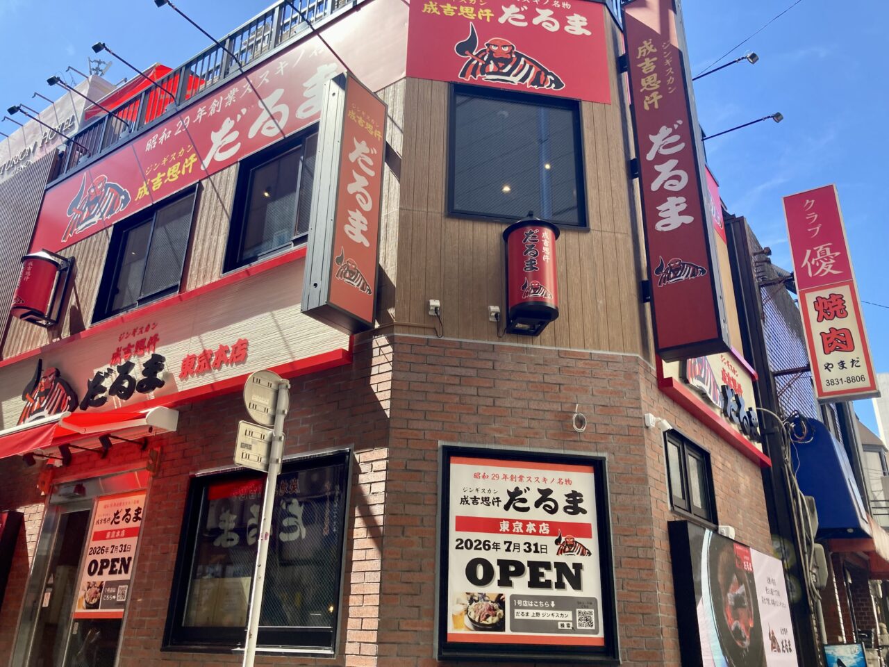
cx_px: 444
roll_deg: -2.5
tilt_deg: +23.4
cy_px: 334
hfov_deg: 63.4
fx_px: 719
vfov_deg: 49.7
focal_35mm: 28
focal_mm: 3.99
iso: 20
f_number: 1.8
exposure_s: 1/362
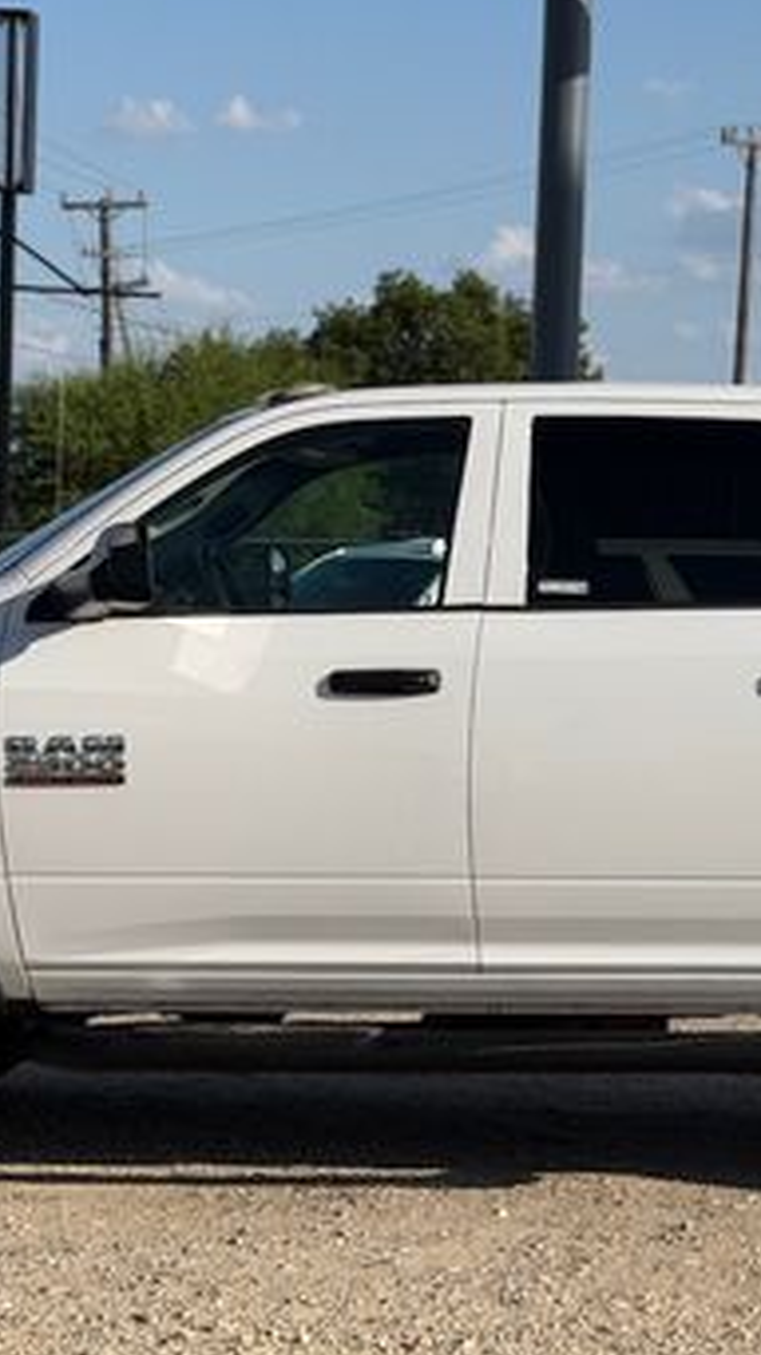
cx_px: 610
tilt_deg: -2.3
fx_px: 3521
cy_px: 761
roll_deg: -3.0
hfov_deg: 12.3
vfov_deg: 21.8
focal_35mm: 98
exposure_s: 1/7874
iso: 80
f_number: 1.78
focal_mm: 6.76
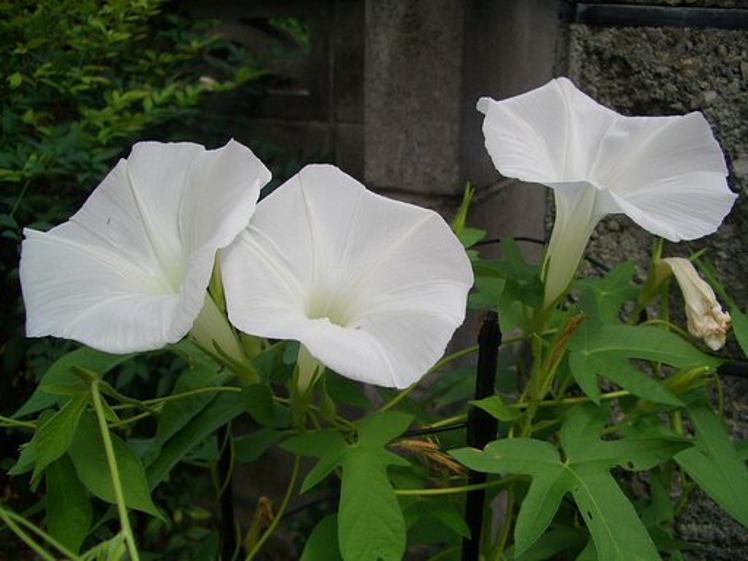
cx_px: 374
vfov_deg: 40.7
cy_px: 280
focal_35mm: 35
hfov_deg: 52.6
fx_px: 756
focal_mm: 5.8
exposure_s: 1/800
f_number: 2.6
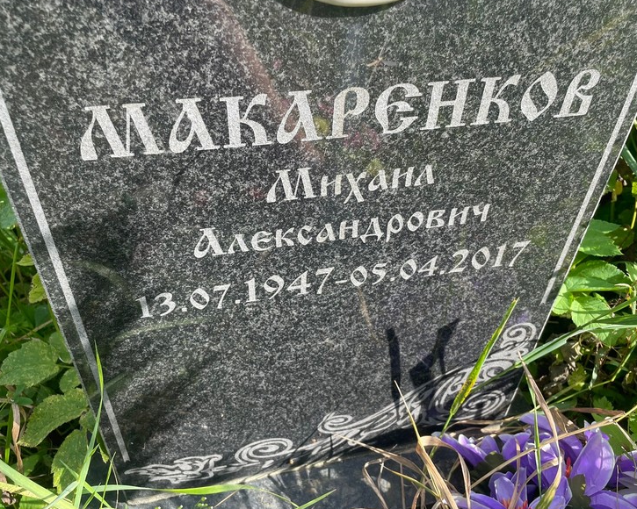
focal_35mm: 28
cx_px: 306
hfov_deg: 62.2
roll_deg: -1.4
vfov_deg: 51.5
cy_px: 250
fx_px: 528
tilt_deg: -38.9
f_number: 1.6
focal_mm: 4.2
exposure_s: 1/673
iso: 32
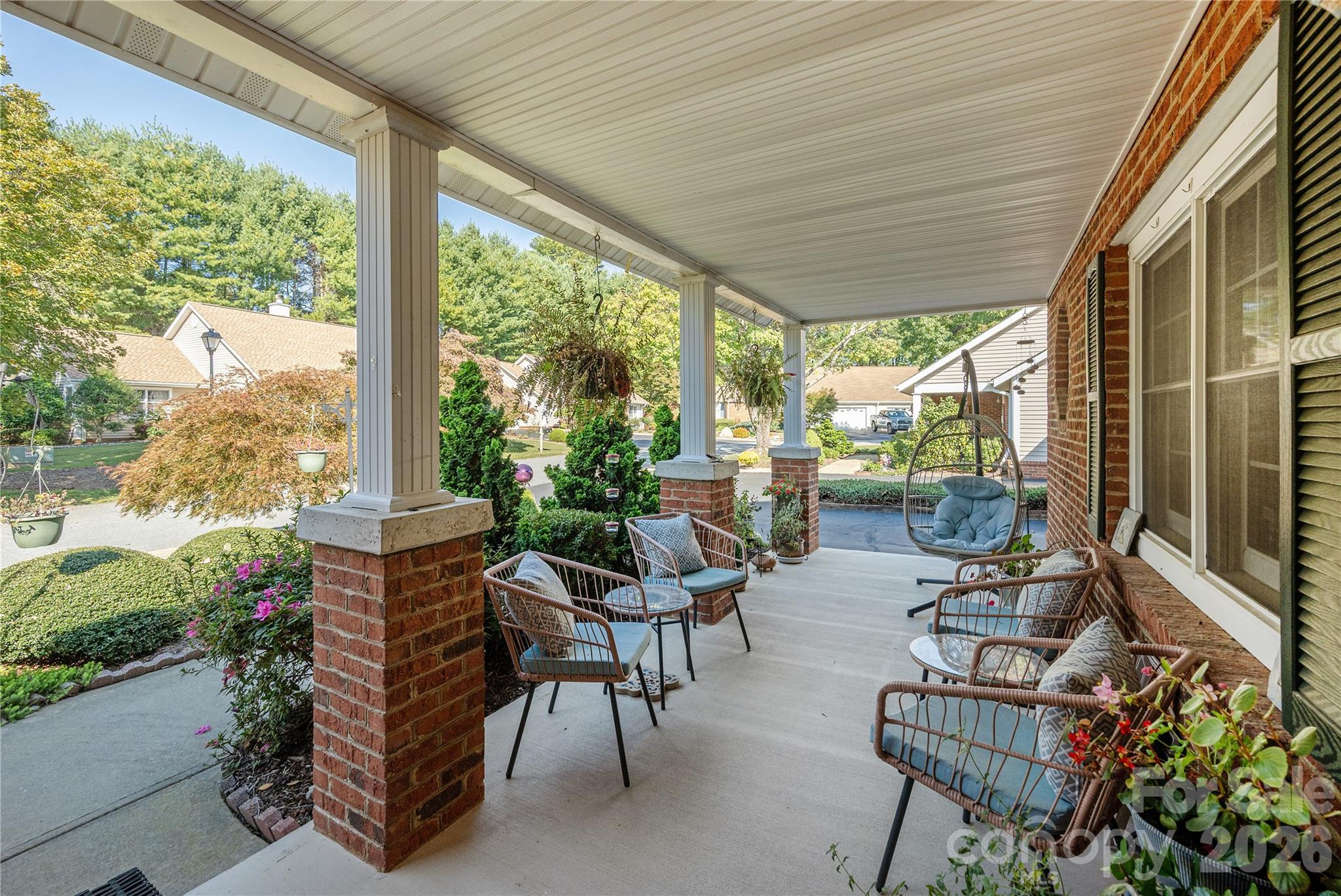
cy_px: 448
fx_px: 522
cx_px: 670
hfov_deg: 104.2
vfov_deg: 81.3
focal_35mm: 14
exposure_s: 1/160
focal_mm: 14
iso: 400
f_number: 7.1
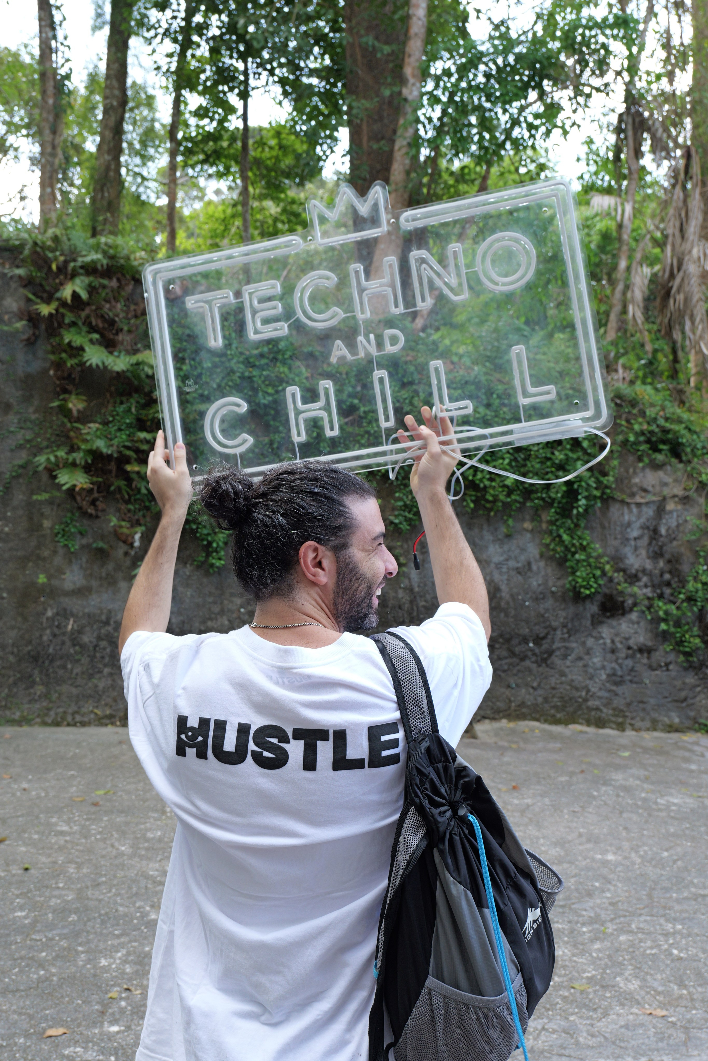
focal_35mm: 31
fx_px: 914
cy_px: 530
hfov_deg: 42.3
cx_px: 354
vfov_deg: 60.3
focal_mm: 31
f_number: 8
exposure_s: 1/250
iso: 1000
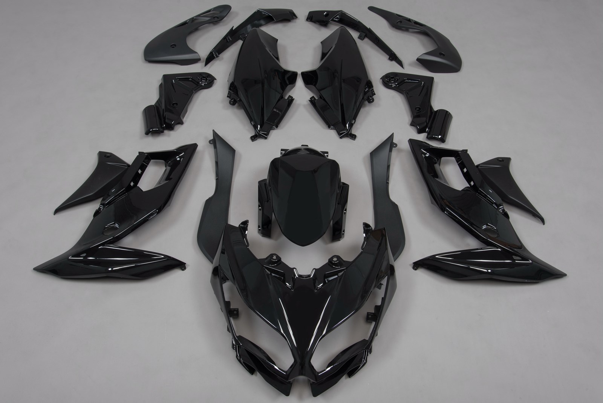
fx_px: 536
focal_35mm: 32
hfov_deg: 58.7
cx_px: 302
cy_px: 202
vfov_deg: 41.1
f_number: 14
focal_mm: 32
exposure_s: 1/160
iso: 160
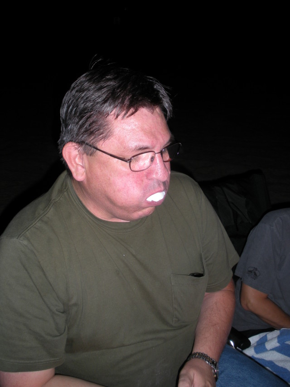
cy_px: 194
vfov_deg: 51.3
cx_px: 145
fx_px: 402
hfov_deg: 39.7
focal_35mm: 36
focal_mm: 6.3
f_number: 3.5
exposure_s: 1/60
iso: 73
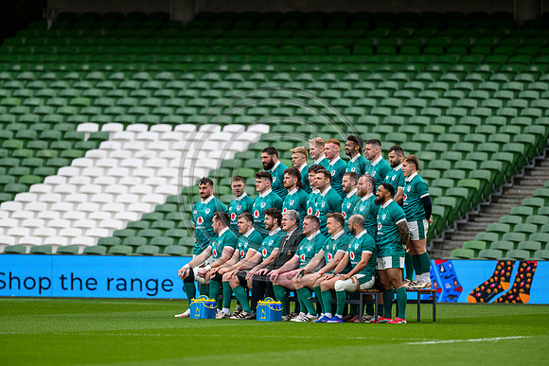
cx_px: 274
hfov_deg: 5.2
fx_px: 6101
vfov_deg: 3.4
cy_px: 183
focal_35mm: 400
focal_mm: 400
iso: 400
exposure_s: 1/1600
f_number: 3.2
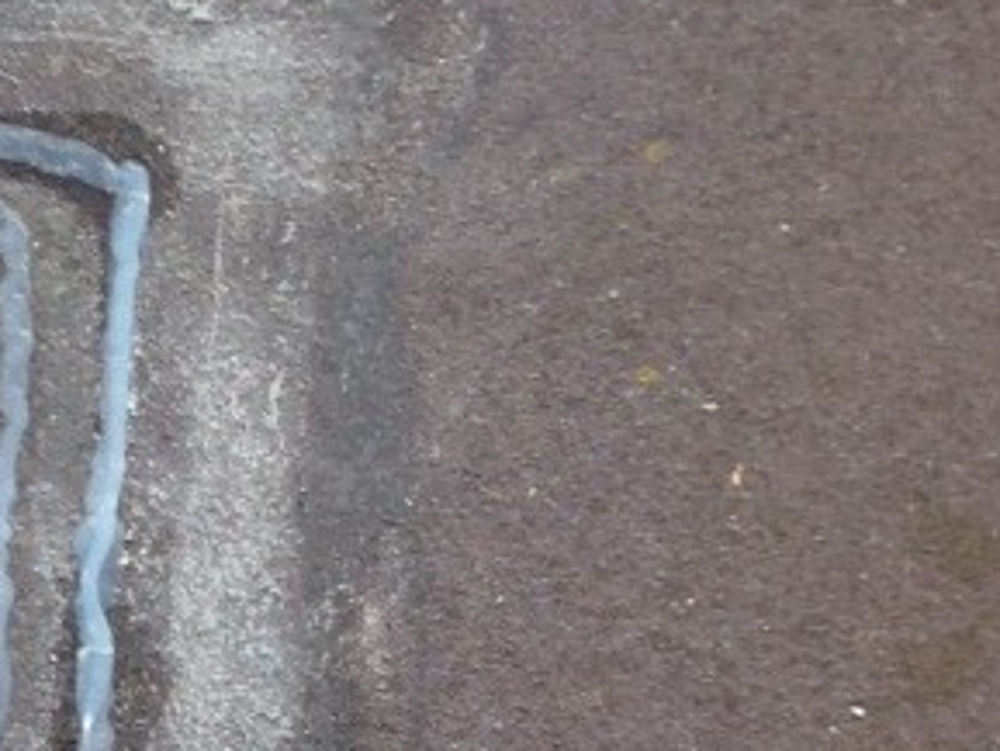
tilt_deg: -65.6
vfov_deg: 10.7
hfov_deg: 13.7
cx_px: -398
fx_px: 3959
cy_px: 820
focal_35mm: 137
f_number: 2.4
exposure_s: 1/60
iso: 50
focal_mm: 4.12
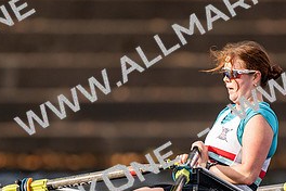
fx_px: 10462
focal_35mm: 1317
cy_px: 138
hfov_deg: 1.6
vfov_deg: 1.0
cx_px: 148
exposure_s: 1/2500
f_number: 4
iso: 360
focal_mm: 600
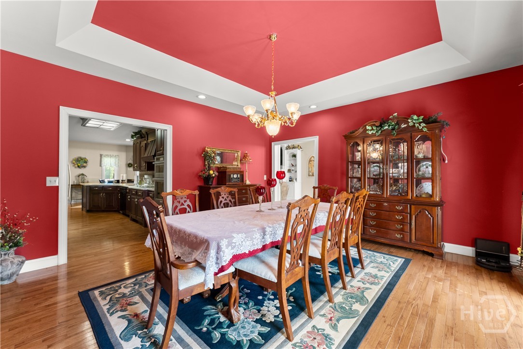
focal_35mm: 14
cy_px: 174
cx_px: 262
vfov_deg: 81.3
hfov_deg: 104.2
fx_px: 203
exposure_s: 1/10
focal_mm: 14
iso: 800
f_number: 7.1
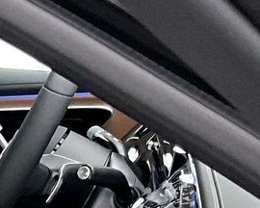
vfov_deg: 9.0
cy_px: 316
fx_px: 1293
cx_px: -452
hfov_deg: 9.6
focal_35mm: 168
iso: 250
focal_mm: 3
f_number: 1.8
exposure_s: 1/40
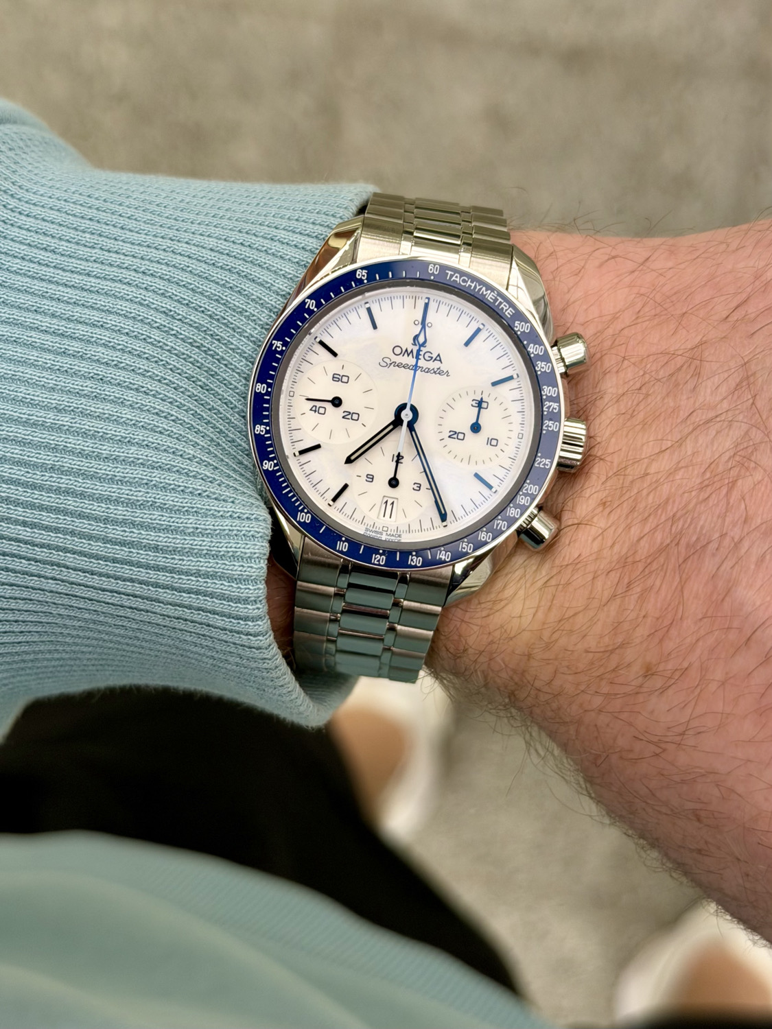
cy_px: 514
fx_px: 1427
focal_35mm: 48
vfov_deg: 39.7
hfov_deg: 30.3
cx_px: 386
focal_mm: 6.76
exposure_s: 1/50
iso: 80
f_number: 1.78
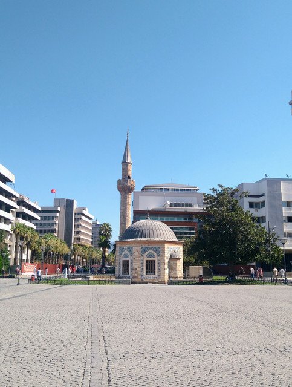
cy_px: 194
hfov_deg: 63.6
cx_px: 146
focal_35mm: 21
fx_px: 235
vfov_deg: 78.9
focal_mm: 3.59
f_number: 2
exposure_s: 1/861
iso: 100
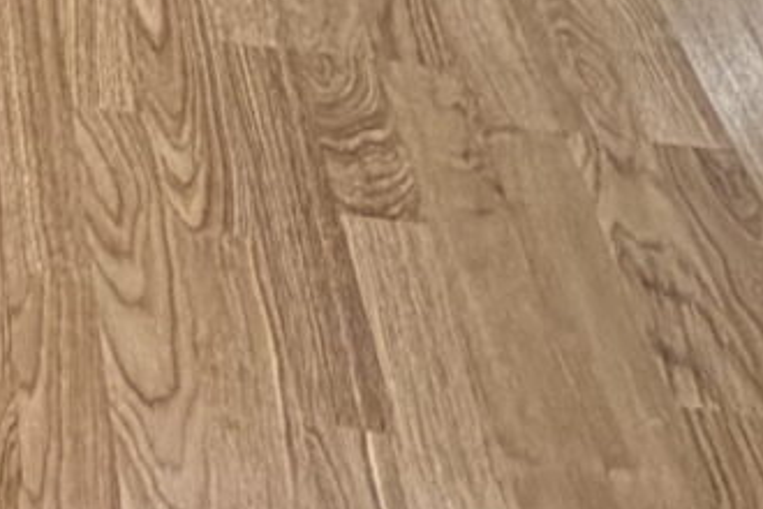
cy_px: -814
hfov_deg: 15.6
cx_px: -603
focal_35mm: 113
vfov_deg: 10.1
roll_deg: -0.1
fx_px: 2395
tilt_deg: -16.4
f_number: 2.2
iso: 100
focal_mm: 2.22
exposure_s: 1/100
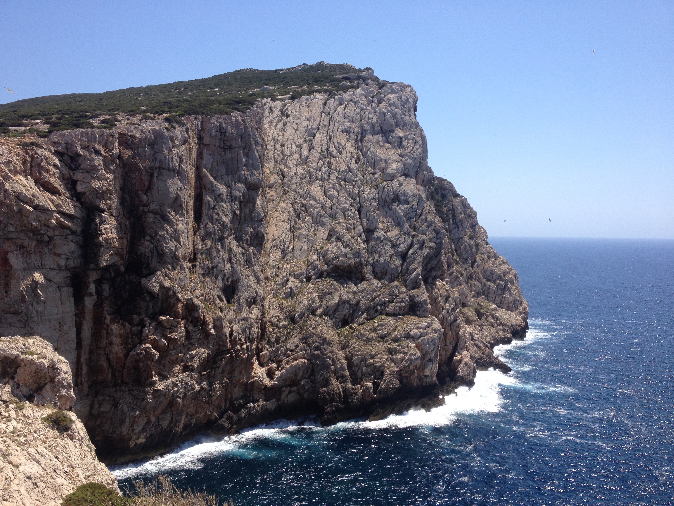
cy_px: 253
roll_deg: -0.1
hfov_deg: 52.6
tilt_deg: -5.0
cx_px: 337
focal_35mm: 35
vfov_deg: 40.7
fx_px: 681
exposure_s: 1/1623
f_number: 2.4
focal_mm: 4.28
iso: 50
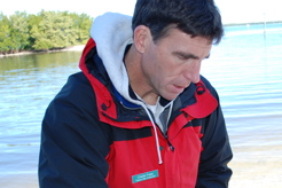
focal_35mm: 58
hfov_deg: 33.9
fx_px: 454
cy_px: 181
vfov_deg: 22.6
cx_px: 203
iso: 100
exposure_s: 1/160
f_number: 3.8
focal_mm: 20
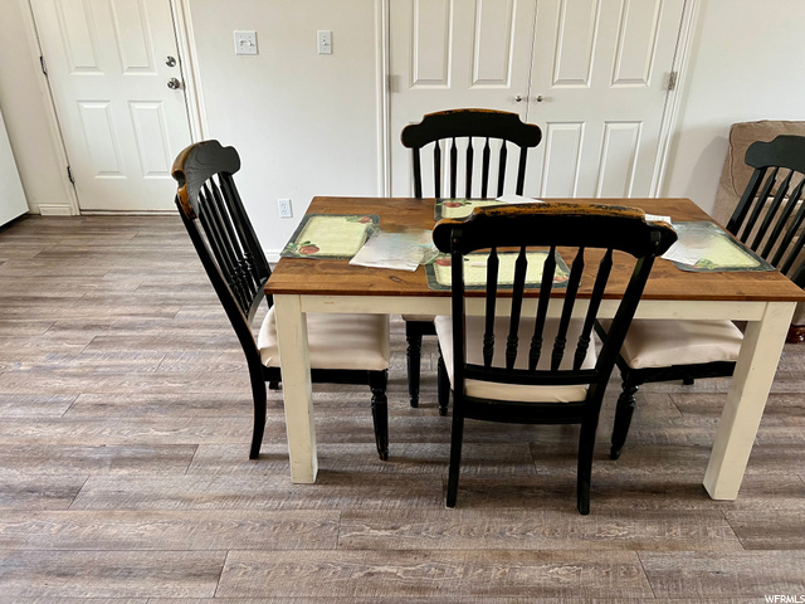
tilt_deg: -27.0
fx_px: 605
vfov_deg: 53.1
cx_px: 402
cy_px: 302
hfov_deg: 67.3
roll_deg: +0.1
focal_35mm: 26
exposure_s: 1/60
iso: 100
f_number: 1.5
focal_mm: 5.7
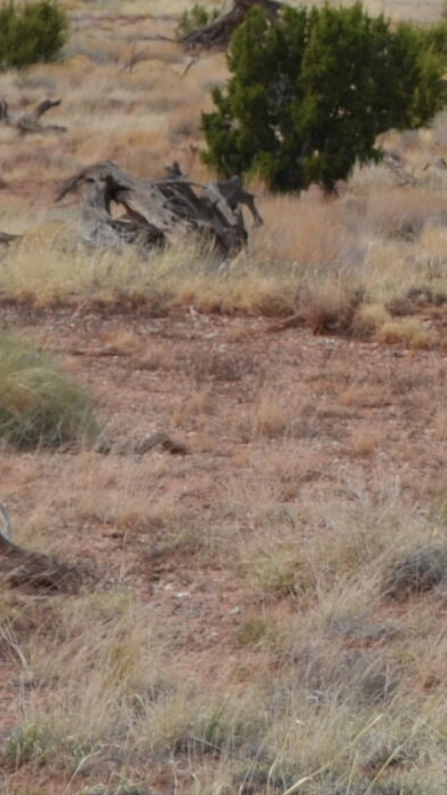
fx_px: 7864
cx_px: 1339
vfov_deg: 5.8
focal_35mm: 373
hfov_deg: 3.2
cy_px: -24
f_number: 8
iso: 100
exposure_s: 1/250
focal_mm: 55
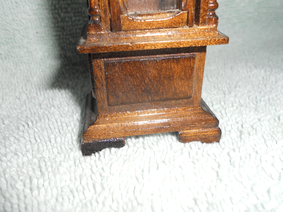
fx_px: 262
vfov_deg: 44.2
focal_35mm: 32
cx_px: 142
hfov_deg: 56.8
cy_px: 106
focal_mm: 5.8
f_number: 8.8
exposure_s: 1/25
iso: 80
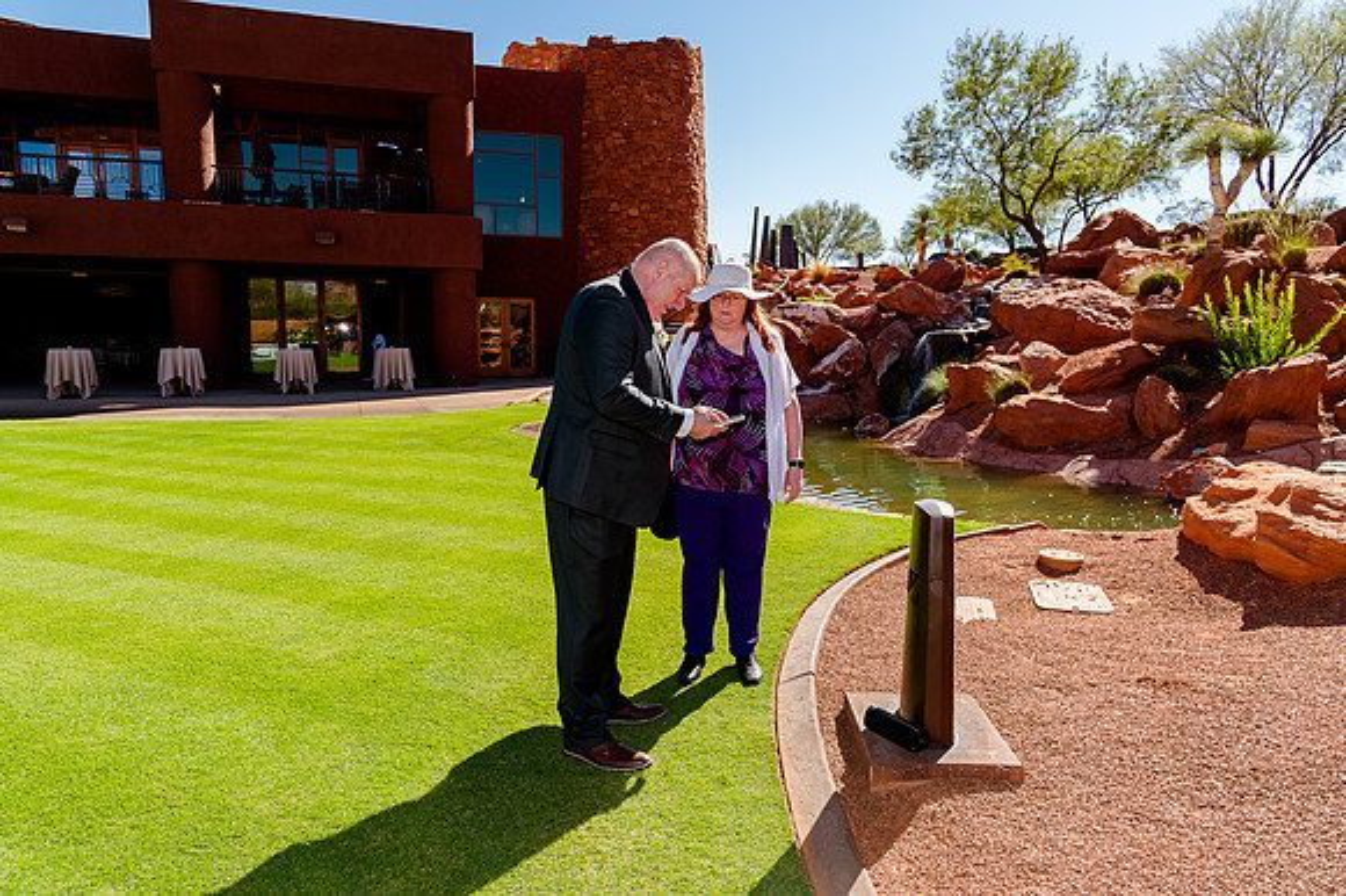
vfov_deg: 51.0
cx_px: 654
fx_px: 940
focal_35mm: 25
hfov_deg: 71.2
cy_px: 447
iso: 200
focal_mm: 24
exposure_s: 1/250
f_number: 7.1
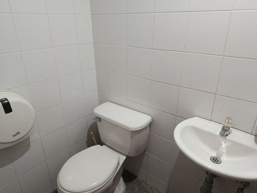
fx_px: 178
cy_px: 96
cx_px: 128
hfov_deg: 71.6
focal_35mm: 24
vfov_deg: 56.8
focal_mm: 5.24
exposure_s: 1/60
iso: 1113
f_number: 1.7
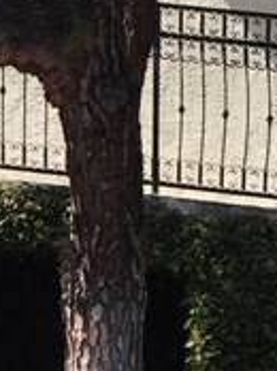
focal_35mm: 171
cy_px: 480
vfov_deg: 11.3
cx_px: -202
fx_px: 1829
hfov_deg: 8.4
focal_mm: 4.15
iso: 32
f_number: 2.2
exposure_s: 1/1582
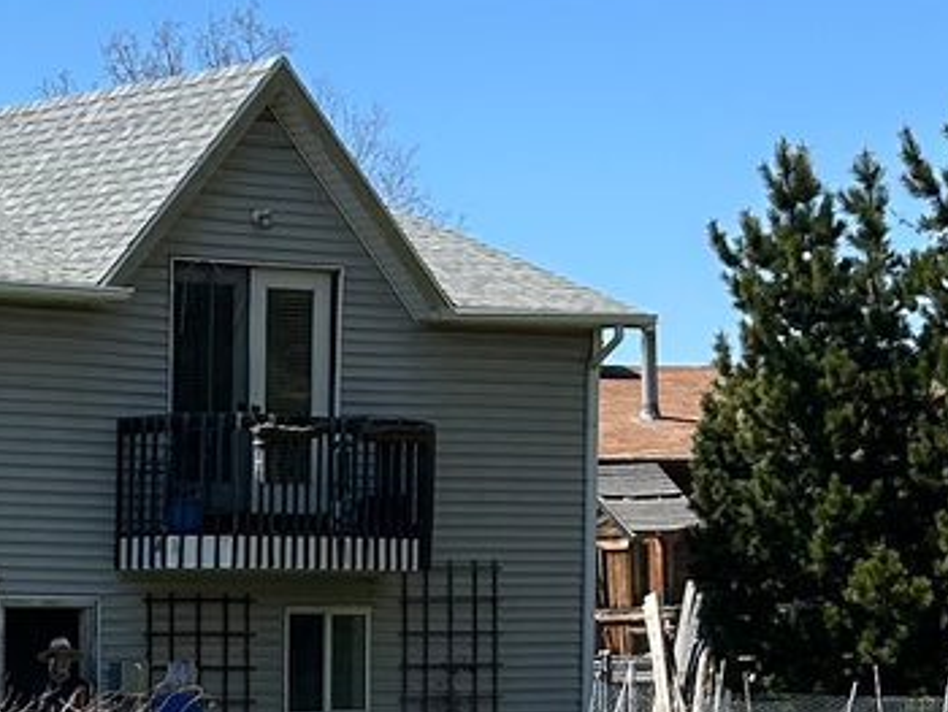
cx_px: -447
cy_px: 823
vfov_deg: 9.7
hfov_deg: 12.4
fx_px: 4166
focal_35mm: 152
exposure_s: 1/3831
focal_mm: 5.7
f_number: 1.5
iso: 50
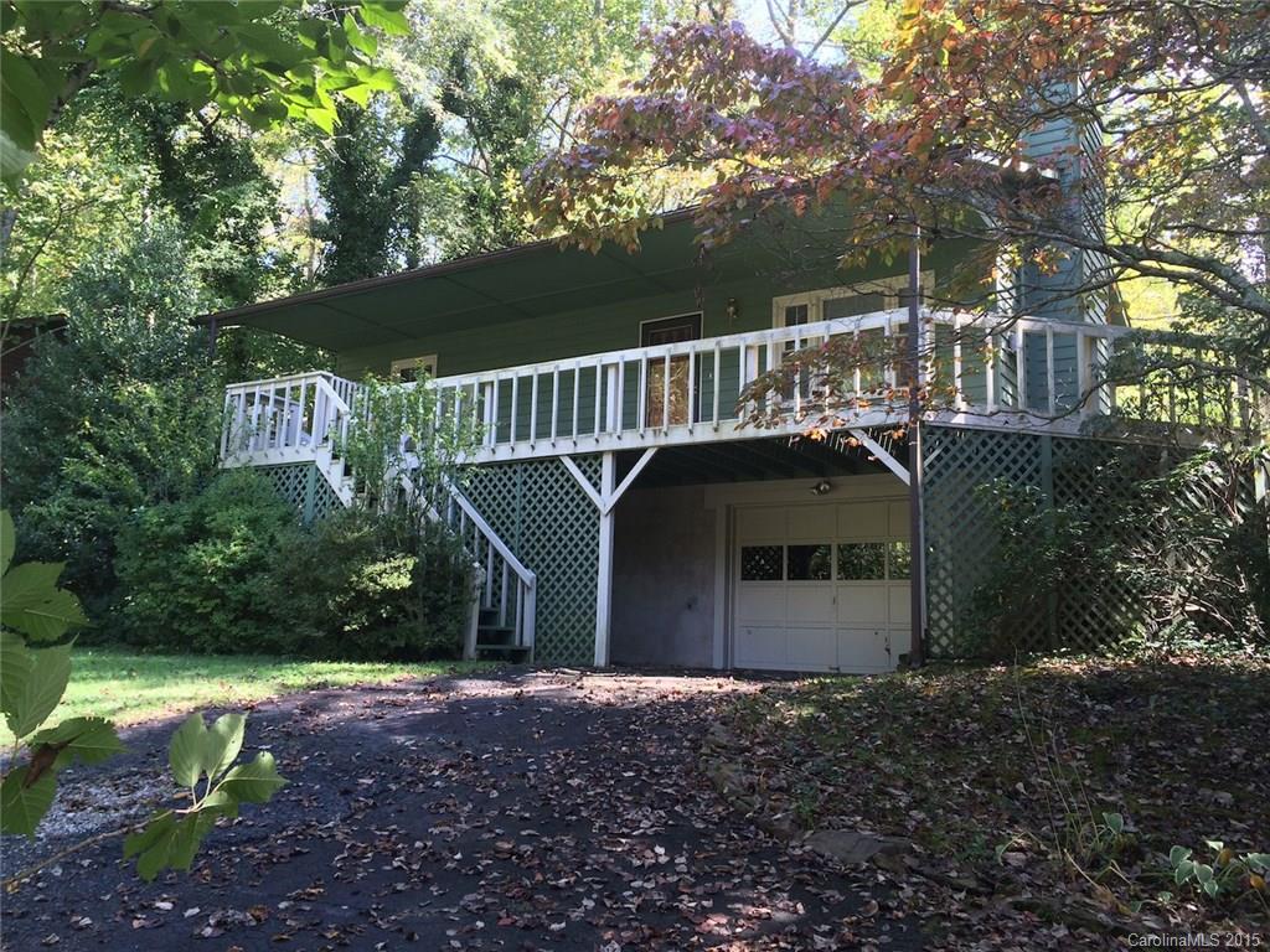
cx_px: 635
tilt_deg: +10.0
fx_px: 1064
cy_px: 476
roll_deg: -1.8
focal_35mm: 29
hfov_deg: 61.7
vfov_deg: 48.2
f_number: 2.2
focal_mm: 4.15
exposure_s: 1/120
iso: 50
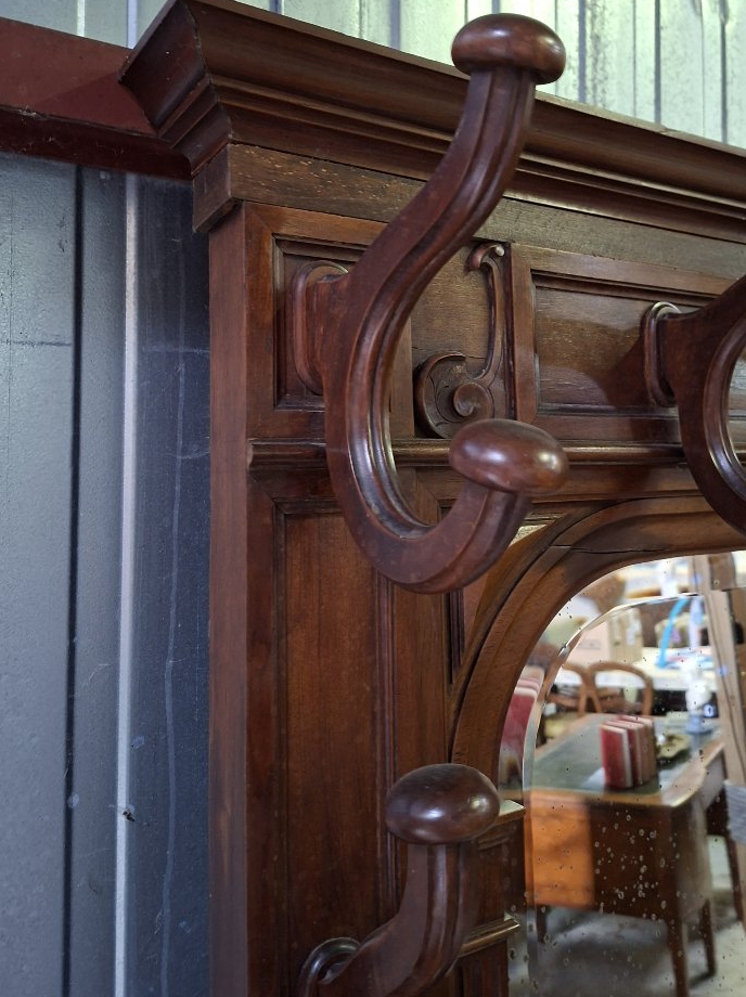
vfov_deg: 59.5
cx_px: 419
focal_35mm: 30
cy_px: 397
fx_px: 864
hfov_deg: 46.6
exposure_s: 1/25
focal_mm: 5.54
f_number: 1.8
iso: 400
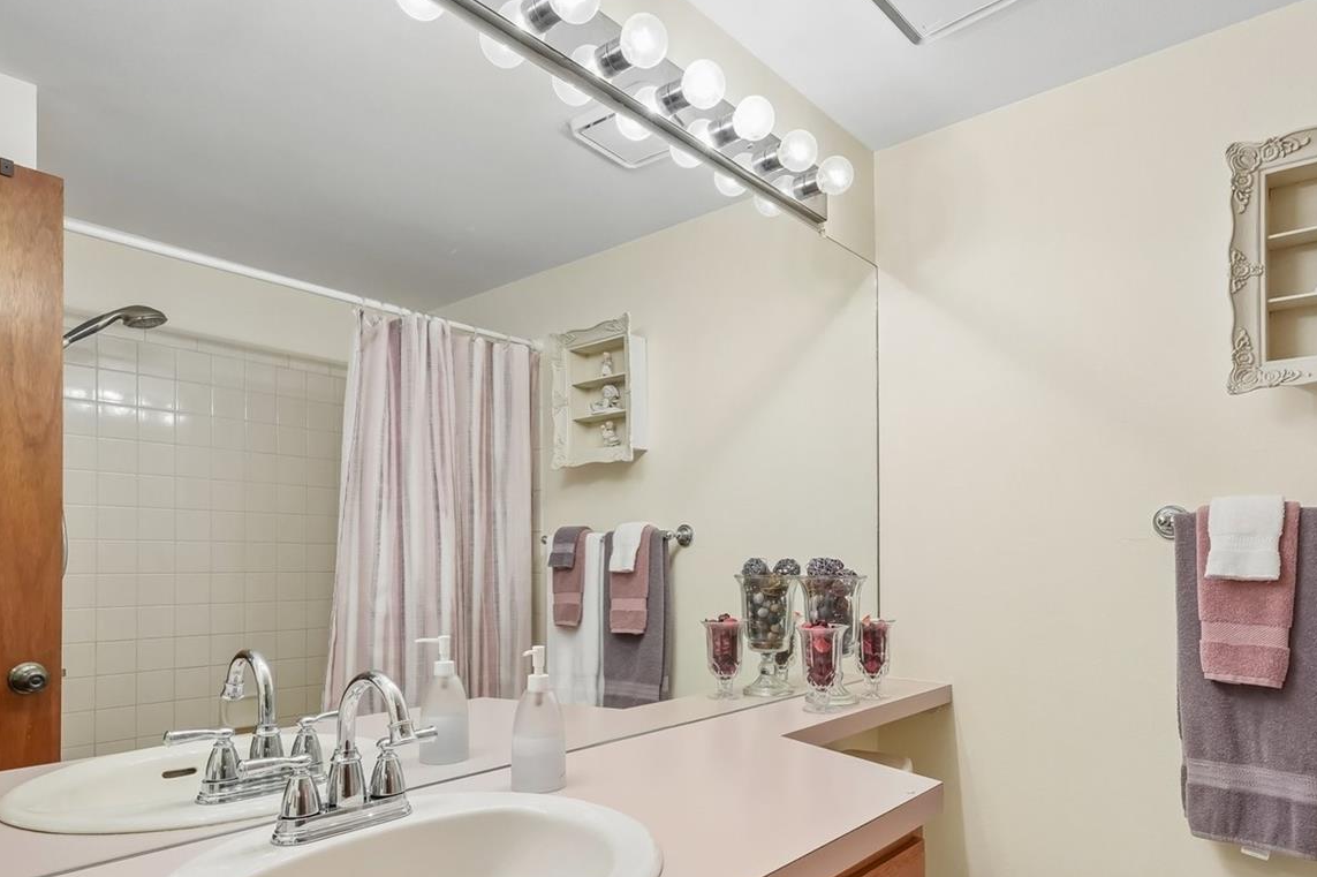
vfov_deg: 58.5
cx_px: 714
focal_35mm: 21
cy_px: 561
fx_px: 768
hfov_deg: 81.1
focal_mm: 10
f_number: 8
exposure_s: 1/15
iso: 800
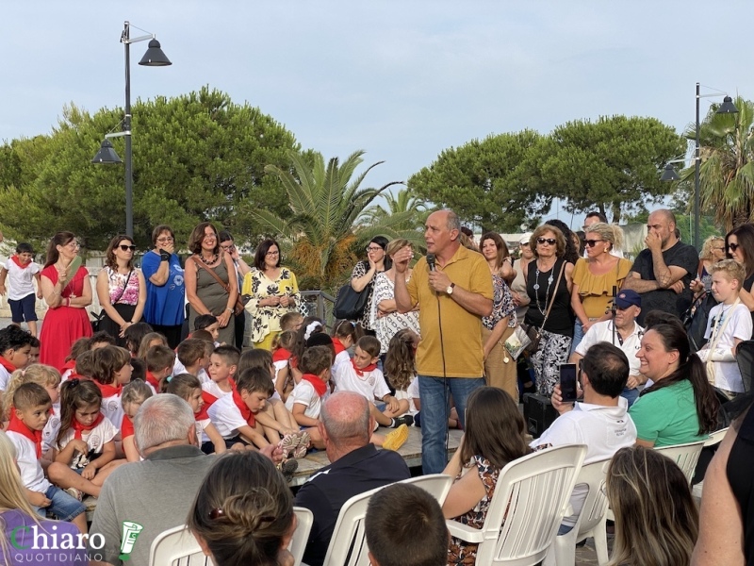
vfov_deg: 28.0
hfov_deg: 36.8
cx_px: 377
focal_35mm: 52
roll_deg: +0.6
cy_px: 283
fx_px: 1133
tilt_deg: -2.3
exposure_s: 1/841
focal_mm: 6
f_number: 2
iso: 20
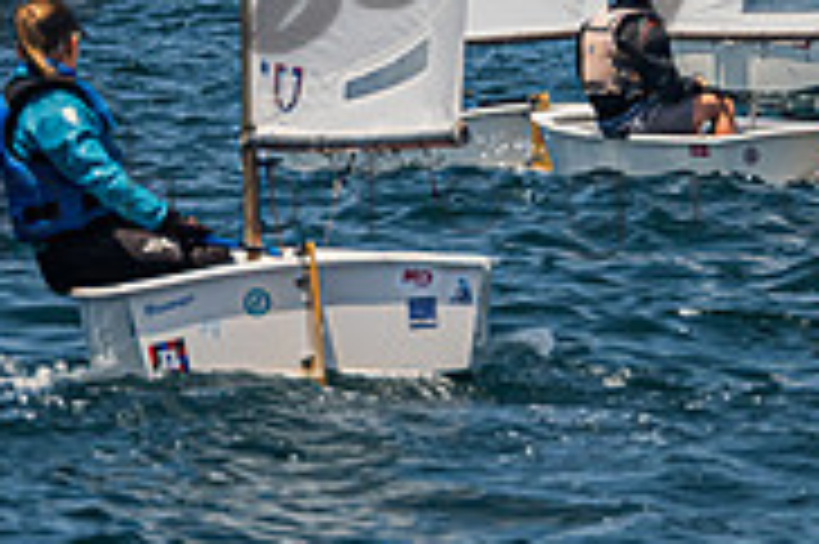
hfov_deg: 2.3
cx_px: 694
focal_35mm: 909
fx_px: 20661
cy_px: -160
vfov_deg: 1.5
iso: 250
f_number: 8
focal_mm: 210
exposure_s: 1/1600
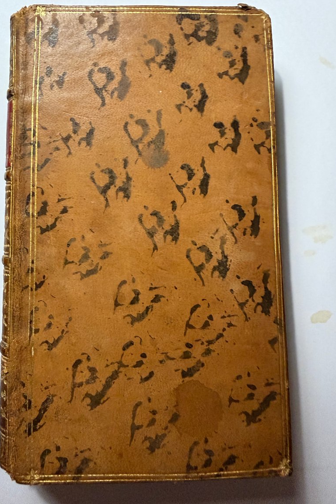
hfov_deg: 49.5
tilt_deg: -76.0
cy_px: 256
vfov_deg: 69.4
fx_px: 364
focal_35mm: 26
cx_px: 150
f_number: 2.2
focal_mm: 2.22
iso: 800
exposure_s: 1/60
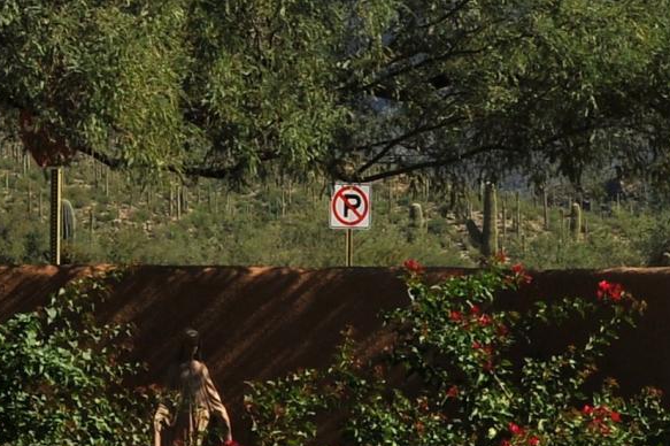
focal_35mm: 180
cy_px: 171
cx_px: 552
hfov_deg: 11.4
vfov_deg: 7.6
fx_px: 3348
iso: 320
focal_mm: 35
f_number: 14
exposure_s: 1/320
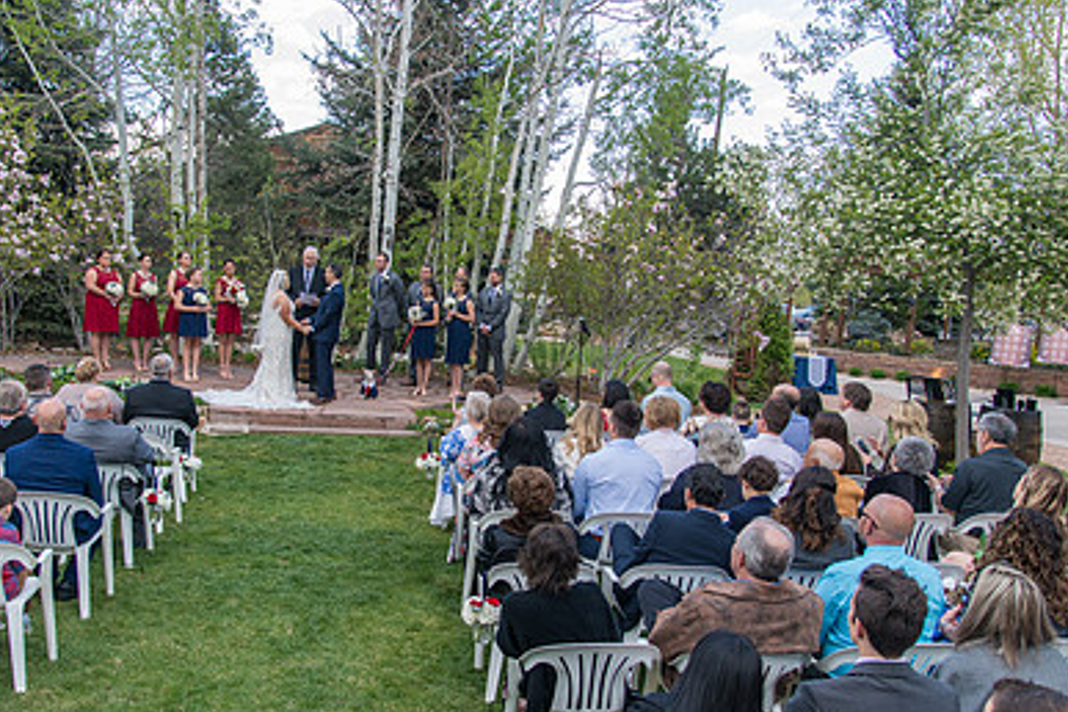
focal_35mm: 36
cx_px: 431
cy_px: 371
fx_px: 1068
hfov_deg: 52.8
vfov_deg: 36.9
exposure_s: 1/320
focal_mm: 24
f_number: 5
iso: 400
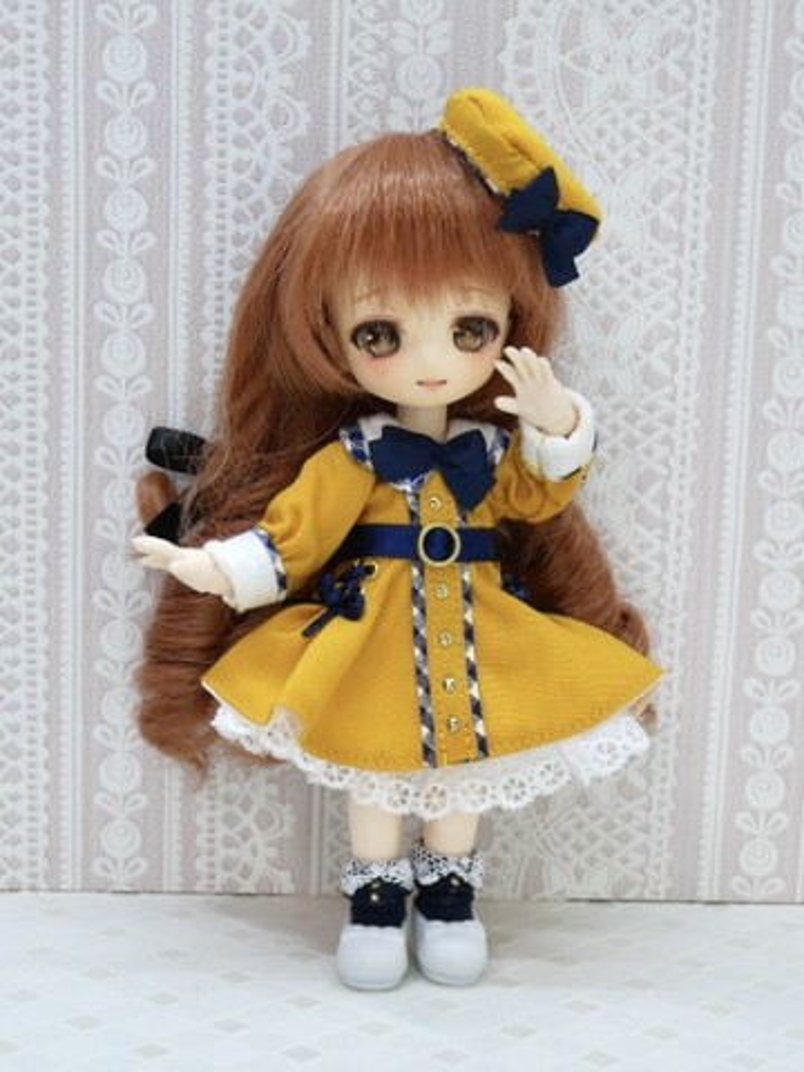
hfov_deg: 39.7
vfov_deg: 51.4
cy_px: 536
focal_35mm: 36
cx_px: 402
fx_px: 1115
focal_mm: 18
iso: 200
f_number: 5.6
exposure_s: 1/60
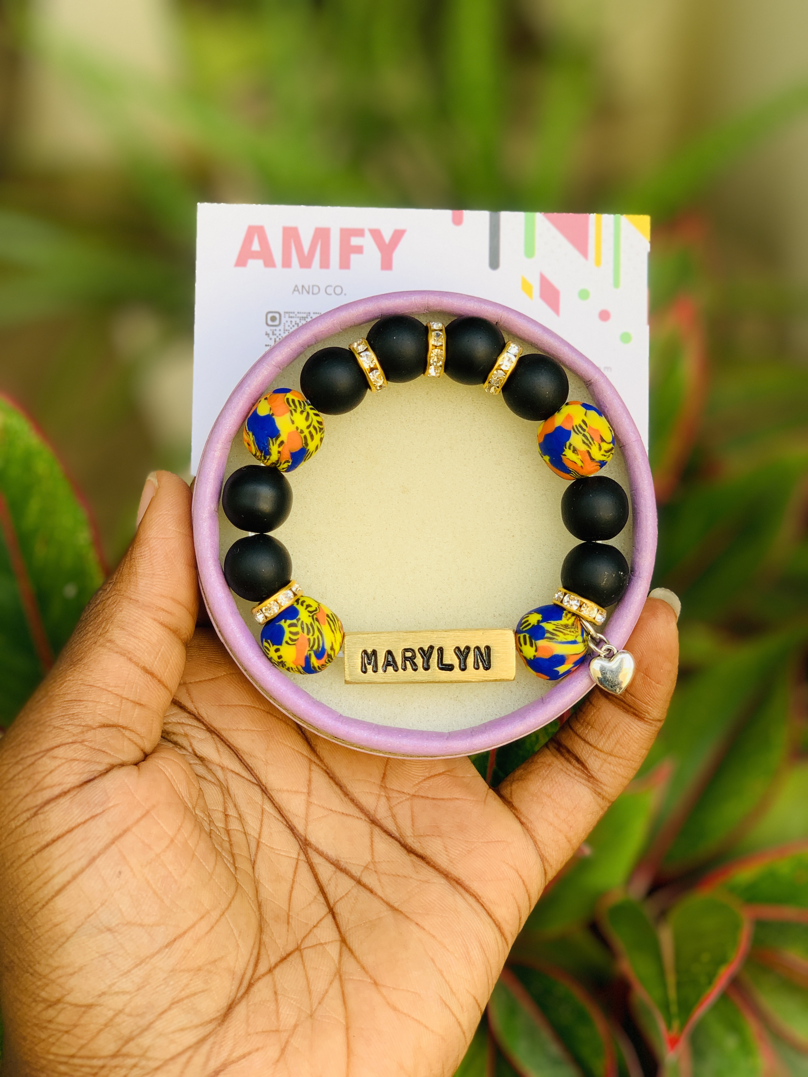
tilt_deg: -24.3
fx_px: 1618
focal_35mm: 52
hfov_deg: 28.0
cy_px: 538
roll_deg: -2.0
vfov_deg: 36.8
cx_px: 404
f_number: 2.4
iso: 16
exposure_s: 1/122
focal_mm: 6
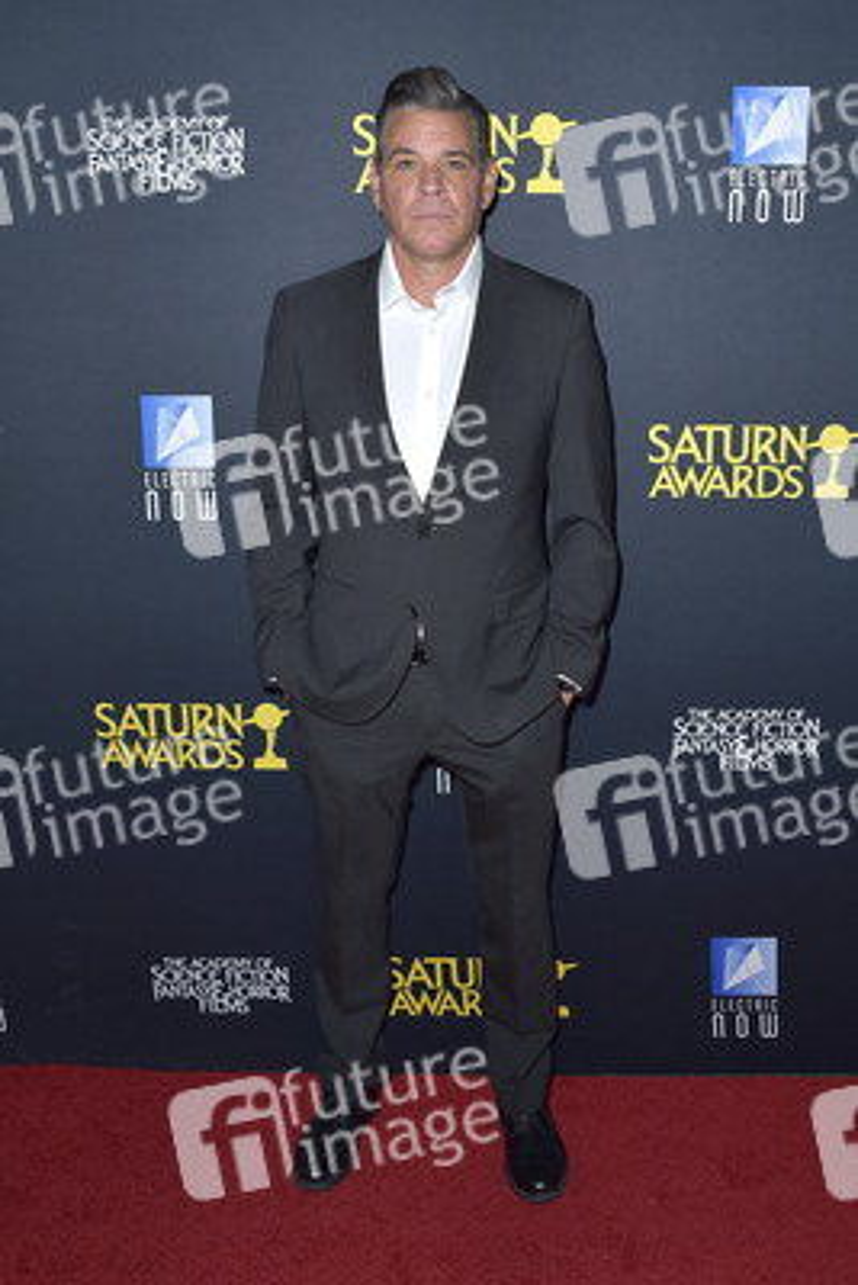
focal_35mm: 32
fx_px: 1143
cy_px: 642
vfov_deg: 58.7
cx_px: 429
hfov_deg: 41.1
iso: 250
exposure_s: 1/250
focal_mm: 32
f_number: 6.3
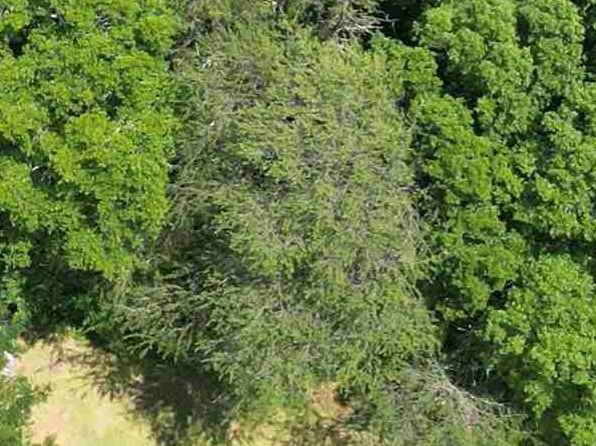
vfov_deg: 10.5
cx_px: -31
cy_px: -570
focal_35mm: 124
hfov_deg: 15.5
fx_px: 2135
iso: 100
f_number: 1.7
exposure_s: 1/1250
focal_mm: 6.72
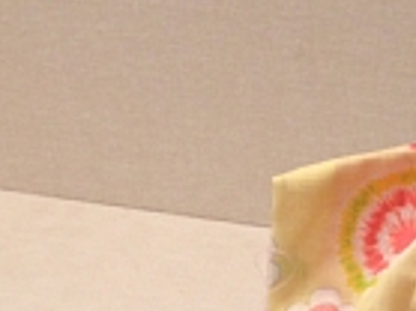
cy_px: 577
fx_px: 1813
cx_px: 527
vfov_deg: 9.3
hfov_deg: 12.7
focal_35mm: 151
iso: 50
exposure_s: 1/25
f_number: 2.4
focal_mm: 4.28
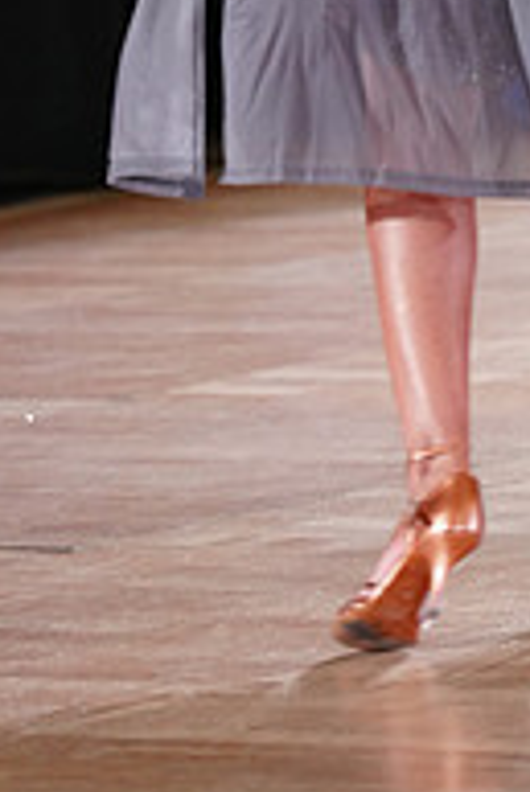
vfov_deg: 3.5
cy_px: -320
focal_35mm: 584
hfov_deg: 2.4
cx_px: 750
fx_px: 12873
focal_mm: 194
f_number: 2.8
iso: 2500
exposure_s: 1/320
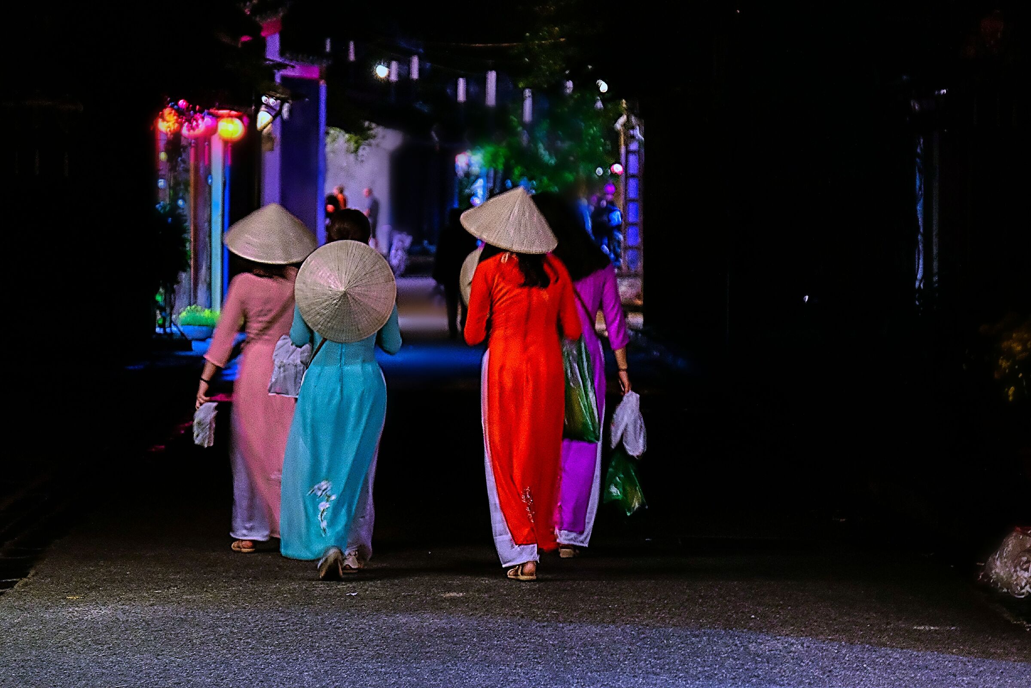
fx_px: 4467
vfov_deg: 8.8
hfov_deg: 13.2
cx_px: 516
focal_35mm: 156
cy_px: 344
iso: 3200
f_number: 5.6
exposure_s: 1/10
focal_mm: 104.2
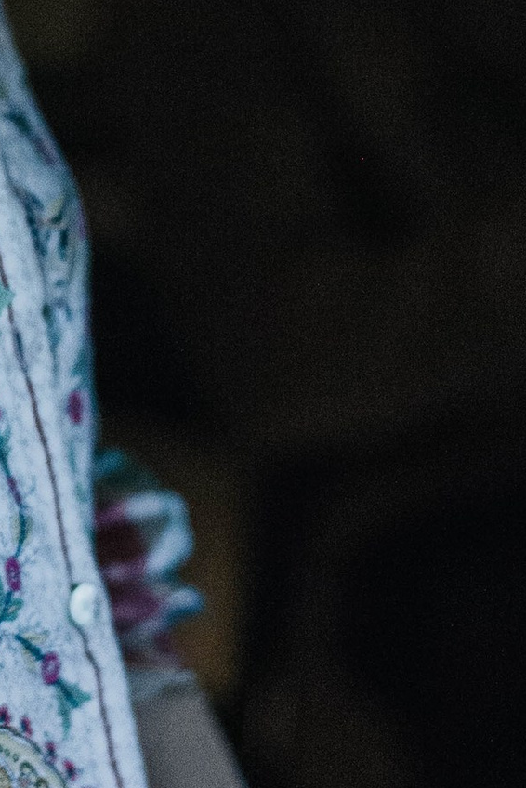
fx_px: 4949
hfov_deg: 6.0
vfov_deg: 9.1
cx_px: -170
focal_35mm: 226
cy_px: 130
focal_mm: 50
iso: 3200
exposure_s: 1/100
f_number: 1.8
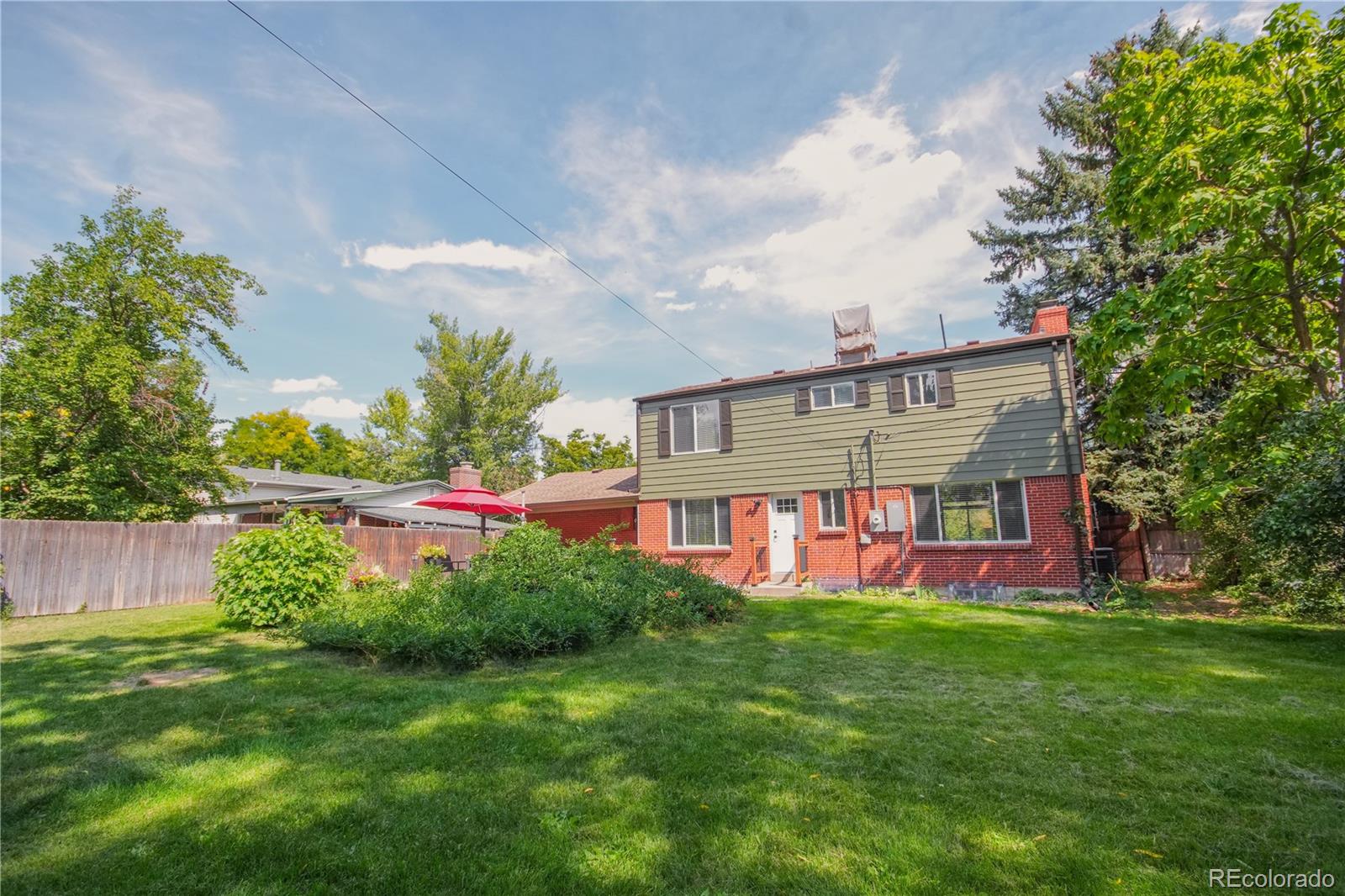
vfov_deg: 77.3
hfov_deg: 100.4
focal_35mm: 15
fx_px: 560
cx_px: 672
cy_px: 448
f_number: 8
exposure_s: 1/750
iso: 800
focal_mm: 10
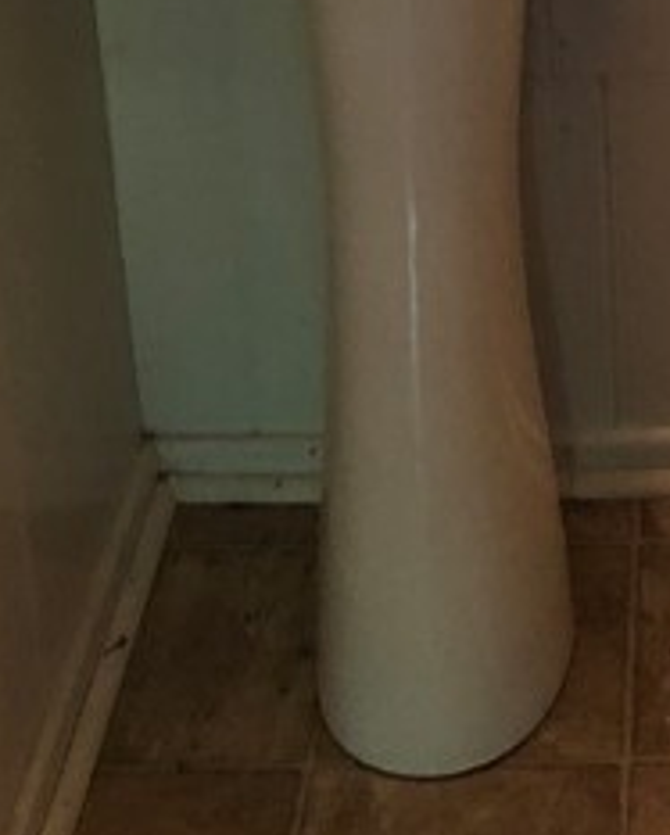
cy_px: -401
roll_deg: +3.6
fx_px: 2226
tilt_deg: -17.1
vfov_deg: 18.8
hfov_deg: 16.7
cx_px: 702
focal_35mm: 90
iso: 100
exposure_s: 1/11
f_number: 1.8
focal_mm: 3.99
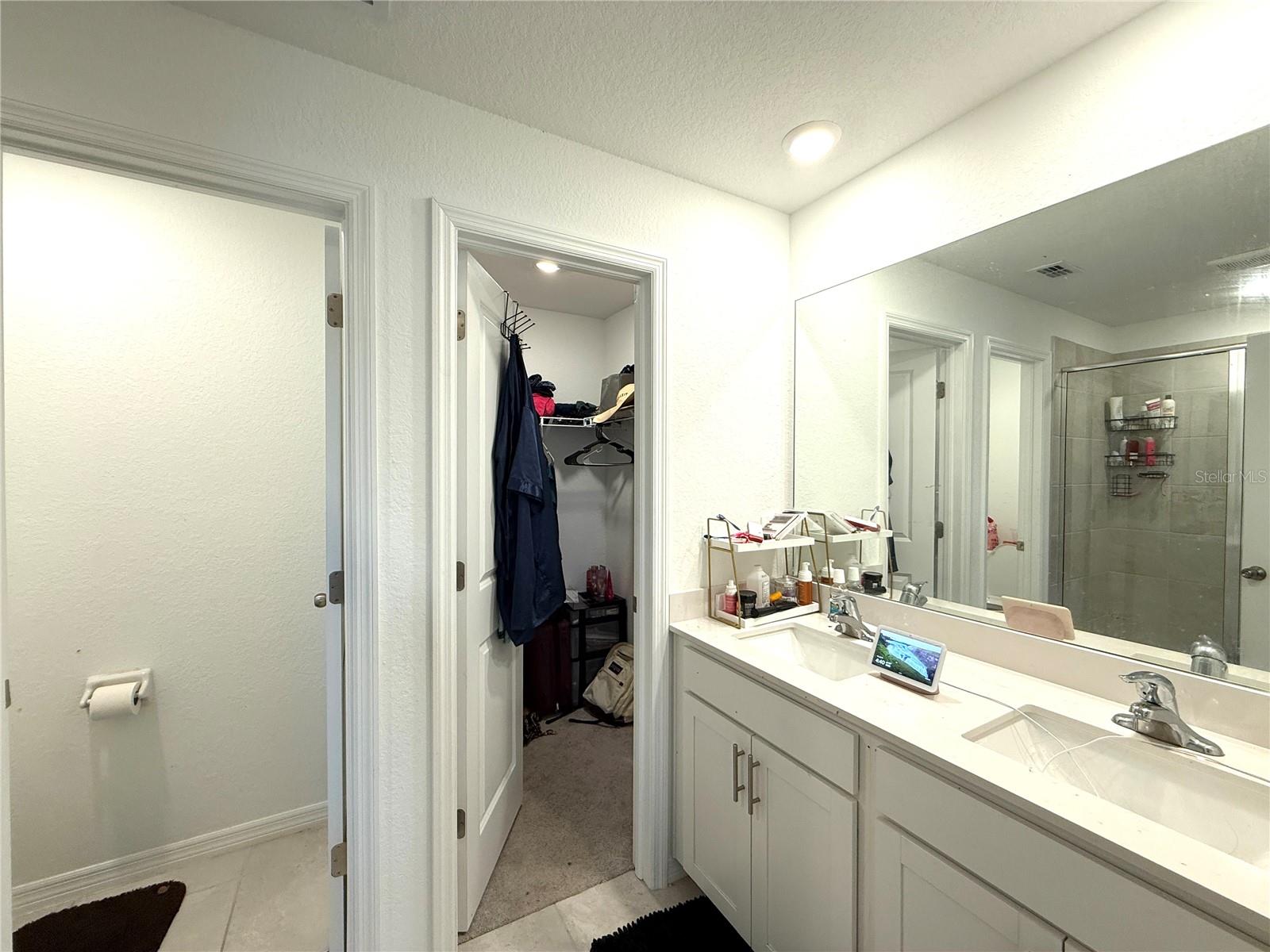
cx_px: 635
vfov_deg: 85.7
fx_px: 514
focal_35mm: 14
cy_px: 476
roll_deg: +0.2
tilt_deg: -1.2
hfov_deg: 102.1
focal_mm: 2.22
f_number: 2.2
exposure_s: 1/120
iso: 125
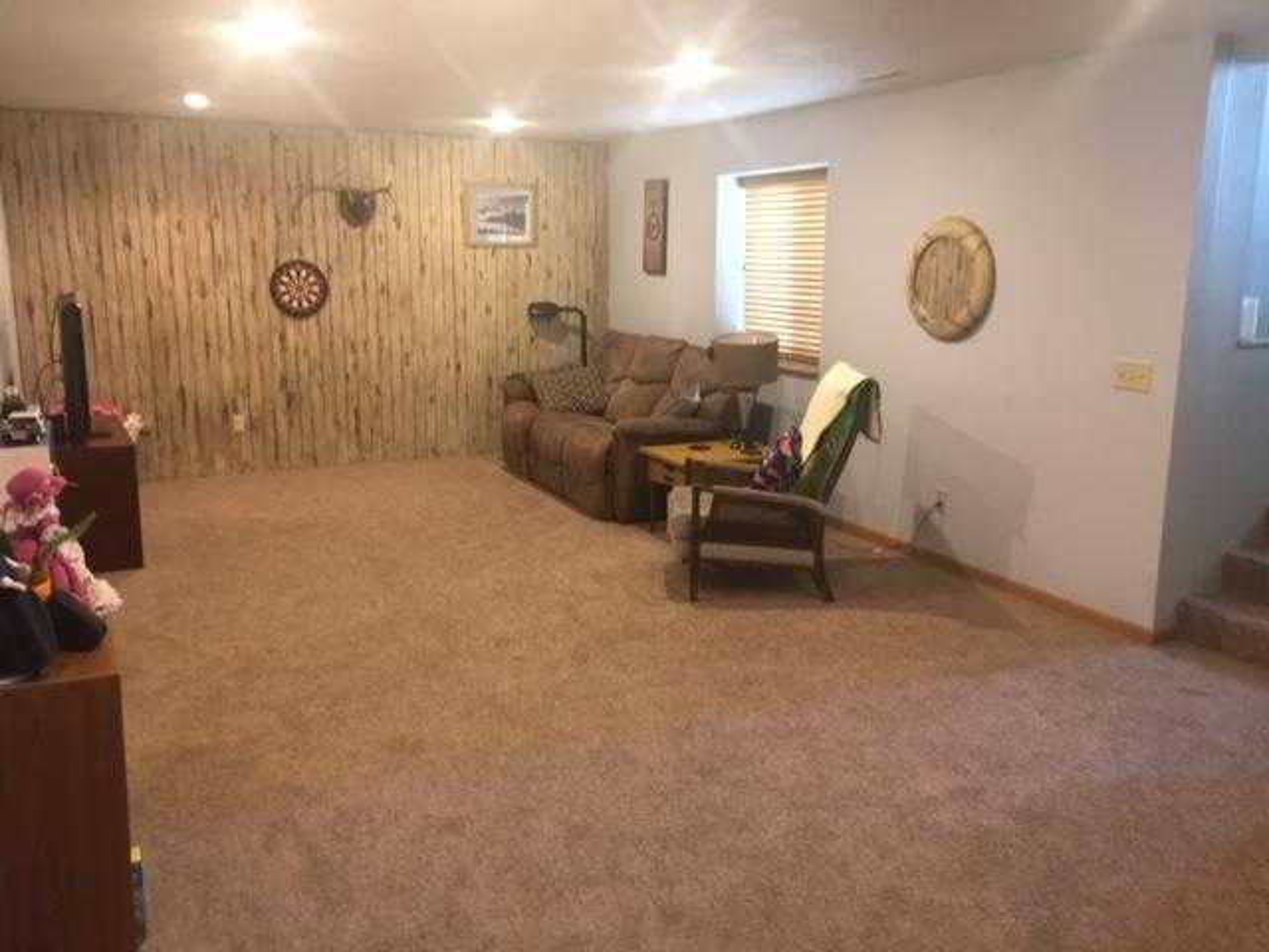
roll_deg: +0.1
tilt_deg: -8.8
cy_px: 476
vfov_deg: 48.2
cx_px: 634
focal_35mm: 29
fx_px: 1063
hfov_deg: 61.7
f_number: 2.2
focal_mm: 4.15
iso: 200
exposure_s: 1/20
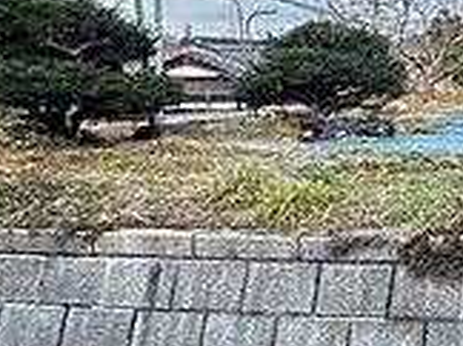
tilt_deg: -7.1
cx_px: 729
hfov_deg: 25.4
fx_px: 694
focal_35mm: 52
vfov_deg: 27.9
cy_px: 140
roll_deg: +0.0
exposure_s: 1/220
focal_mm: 2.22
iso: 40
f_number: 2.2
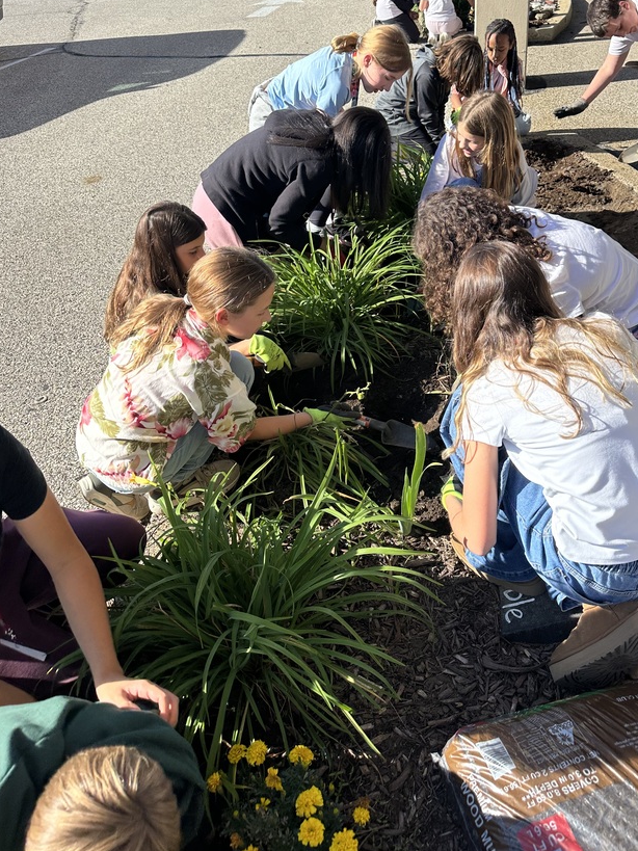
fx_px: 737
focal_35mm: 30
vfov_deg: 59.5
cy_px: 346
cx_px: 346
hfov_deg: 46.7
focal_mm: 6.86
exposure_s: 1/2028
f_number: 1.78
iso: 80
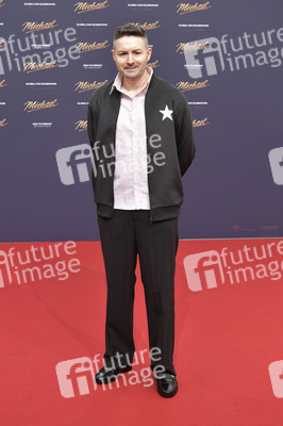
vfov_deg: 34.5
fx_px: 685
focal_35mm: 58
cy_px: 213
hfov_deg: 23.3
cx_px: 142
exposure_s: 1/250
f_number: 5.6
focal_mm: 58
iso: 400
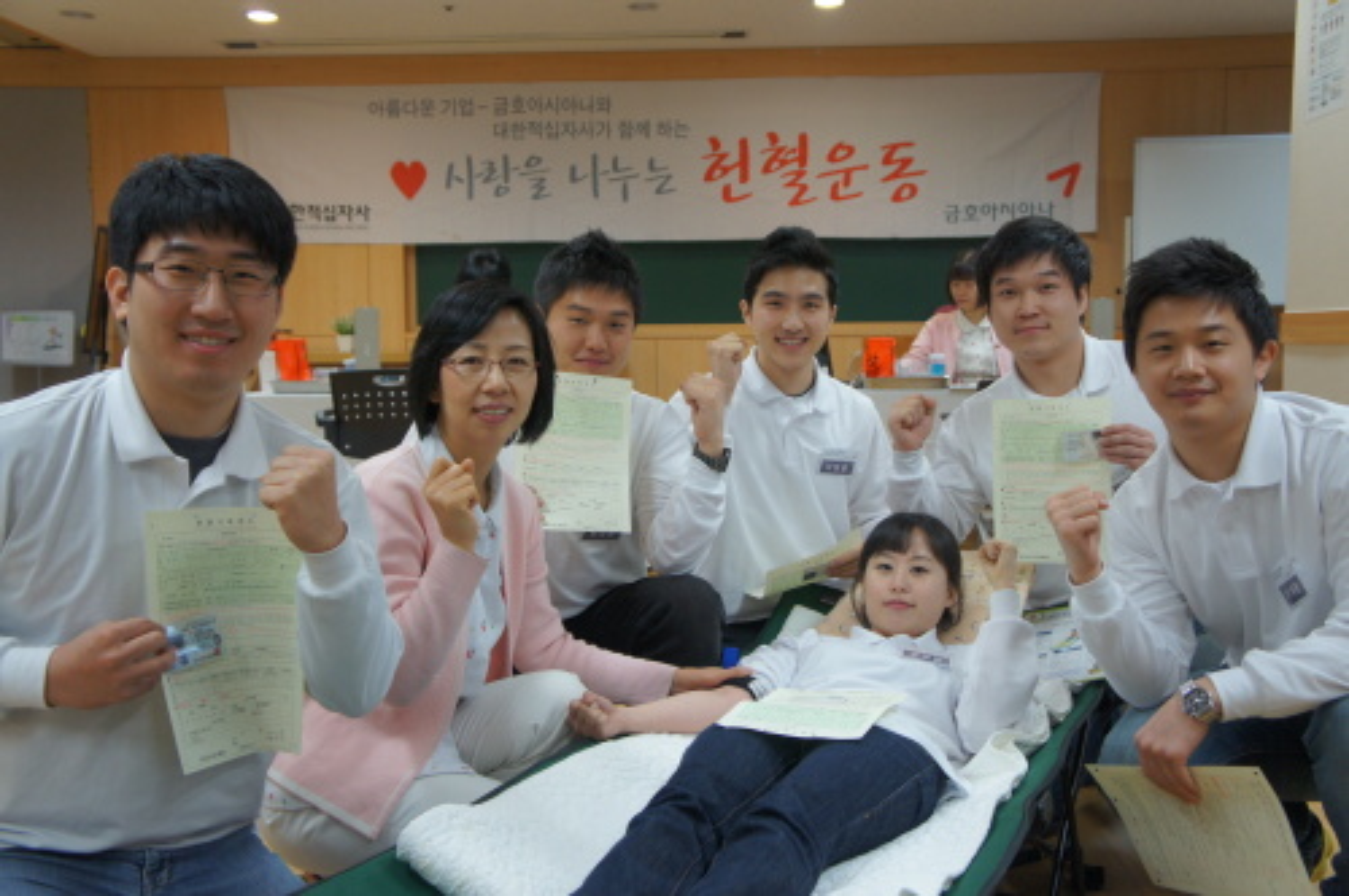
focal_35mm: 38
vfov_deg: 35.4
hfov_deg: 51.3
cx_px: 674
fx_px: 1403
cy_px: 448
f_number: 4
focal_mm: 25
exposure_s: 1/40
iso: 500
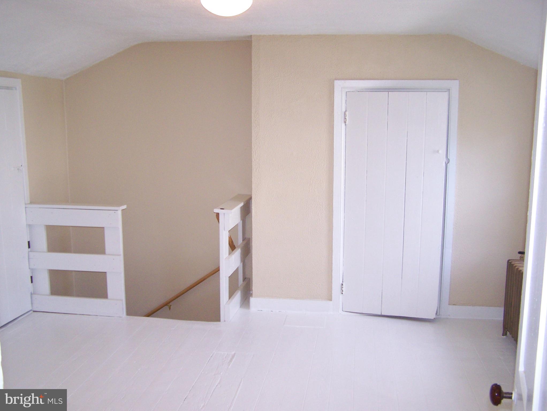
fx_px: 601
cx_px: 274
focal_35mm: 38
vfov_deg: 37.8
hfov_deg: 48.9
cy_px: 206
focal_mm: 6.3
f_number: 2.8
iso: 160
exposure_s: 1/60
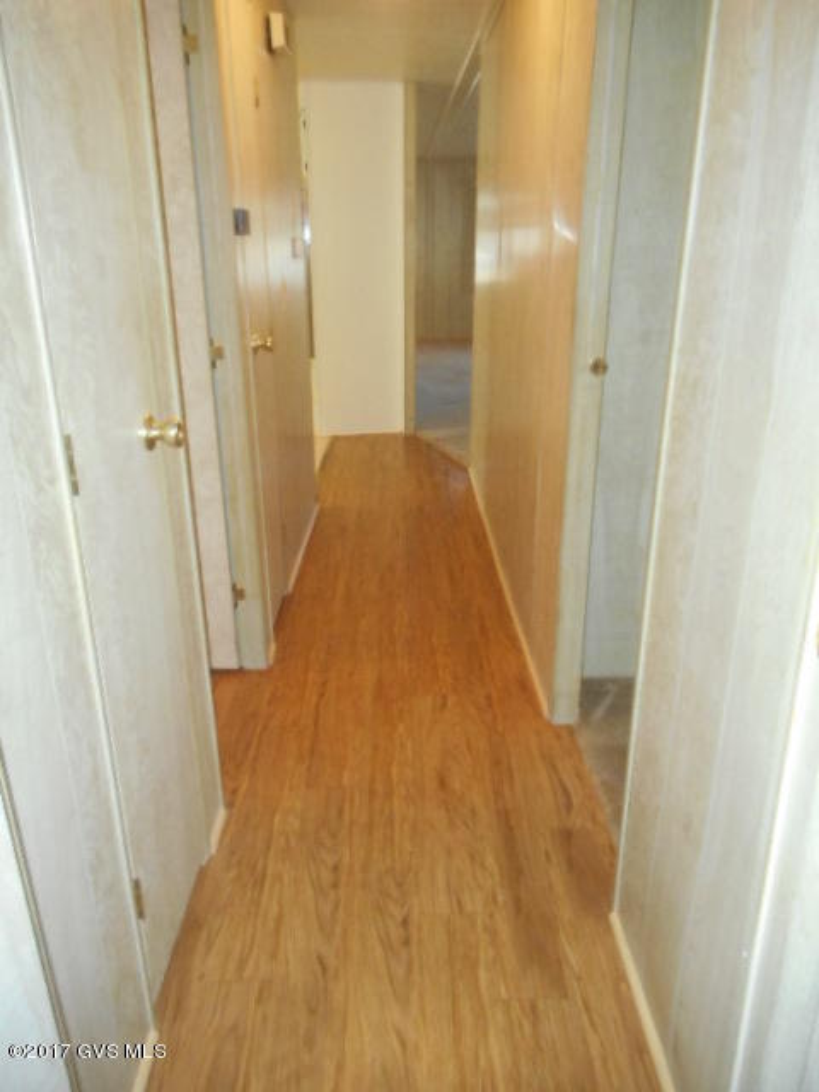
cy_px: 546
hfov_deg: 54.9
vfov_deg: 69.4
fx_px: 789
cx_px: 410
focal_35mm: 25
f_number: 3.7
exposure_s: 1/25
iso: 560
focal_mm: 4.5
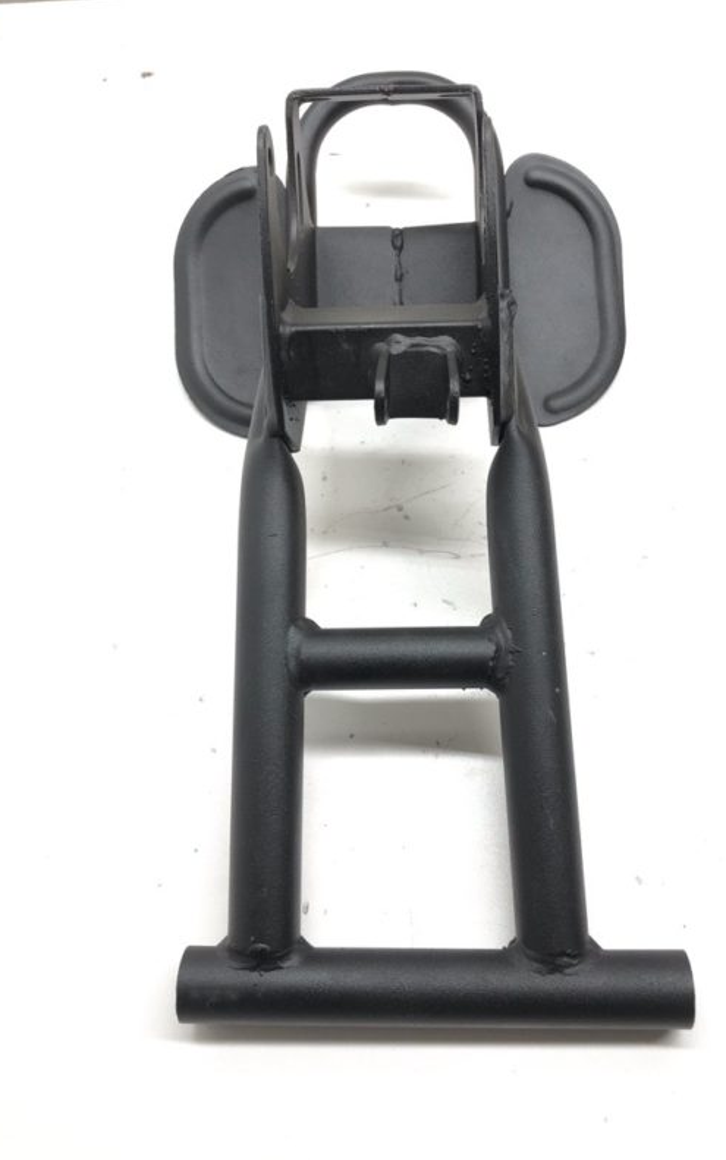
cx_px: 419
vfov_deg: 62.9
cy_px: 584
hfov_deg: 41.8
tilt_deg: -65.0
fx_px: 949
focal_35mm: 30
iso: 20
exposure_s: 1/60
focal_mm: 3.99
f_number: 1.8
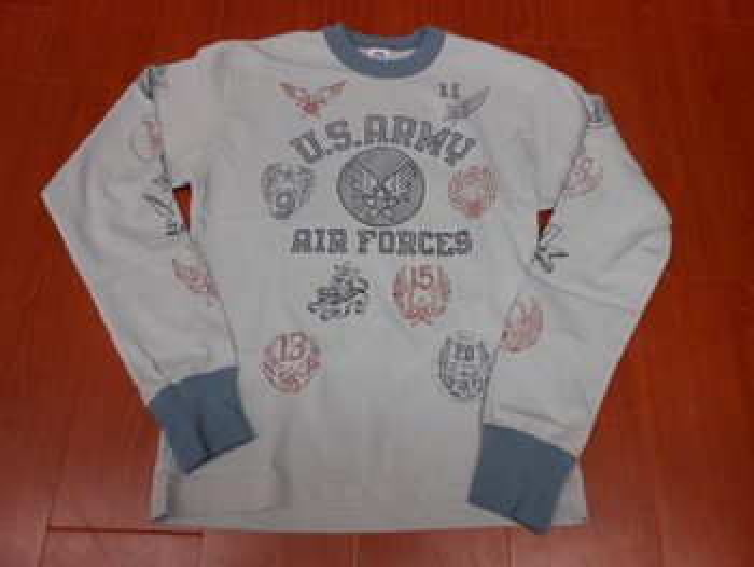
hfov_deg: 63.4
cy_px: 284
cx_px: 377
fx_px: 610
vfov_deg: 49.8
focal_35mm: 28
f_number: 3.7
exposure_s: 1/30
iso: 200
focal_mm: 5
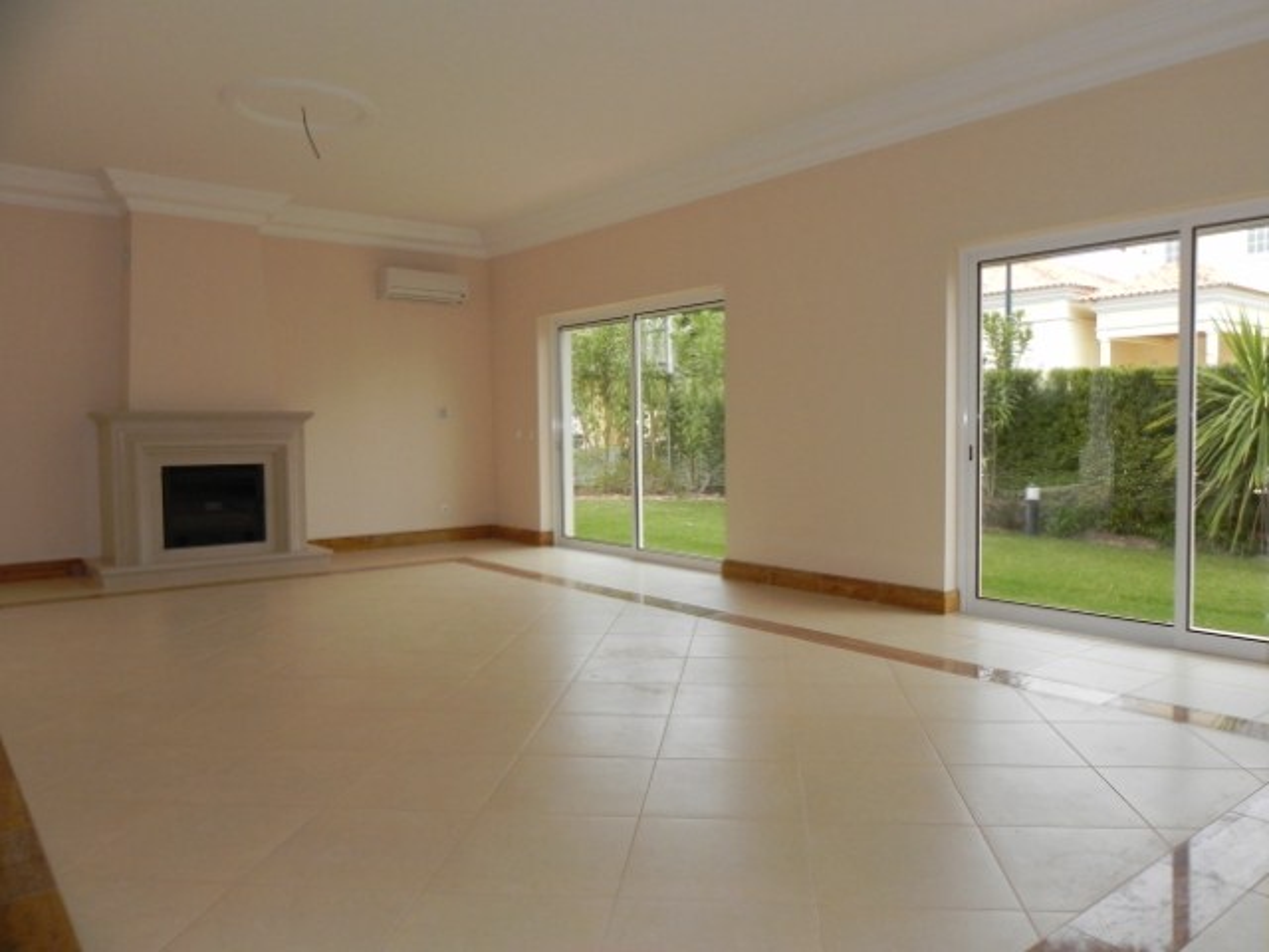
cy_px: 476
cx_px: 634
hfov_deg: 67.3
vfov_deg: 53.1
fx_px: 953
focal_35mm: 26
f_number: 4.5
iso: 160
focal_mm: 4.6
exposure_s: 1/160
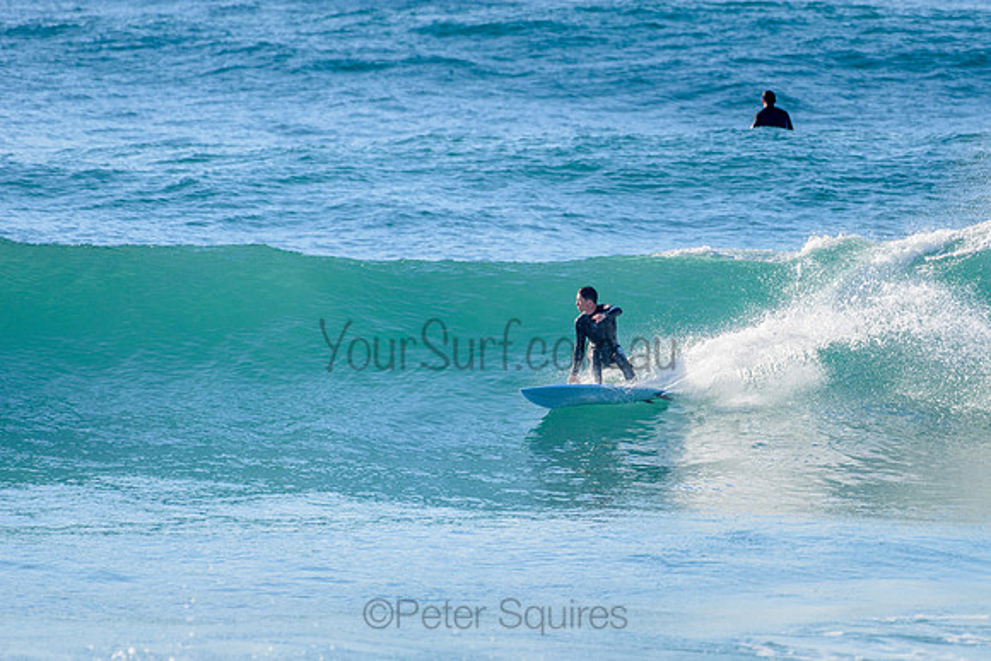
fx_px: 16884
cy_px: 332
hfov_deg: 3.4
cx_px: 608
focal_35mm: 613
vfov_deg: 2.2
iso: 250
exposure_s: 1/2000
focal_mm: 500
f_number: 5.6
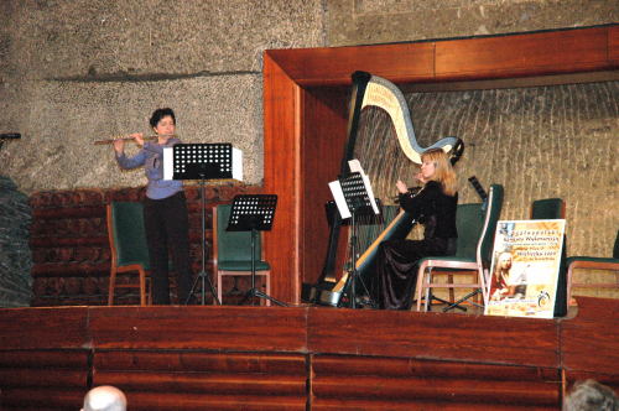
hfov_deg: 19.5
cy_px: 206
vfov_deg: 13.0
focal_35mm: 105
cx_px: 310
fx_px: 1803
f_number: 4.5
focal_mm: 70
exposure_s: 1/60
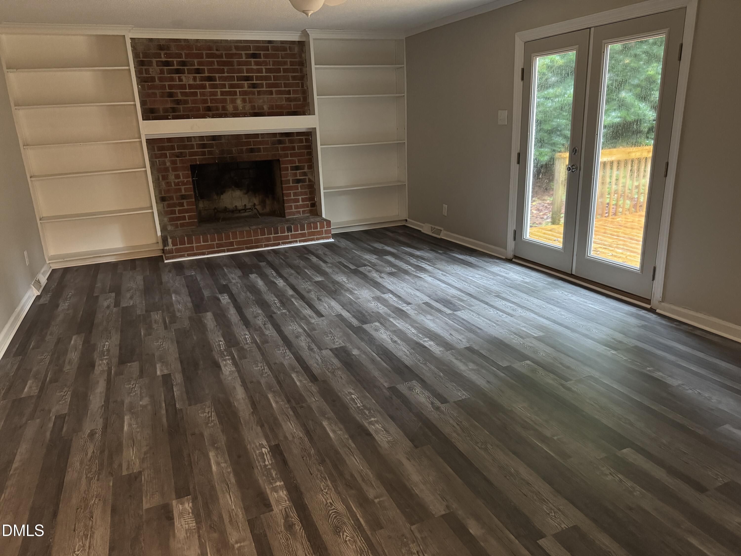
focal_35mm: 24
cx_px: 370
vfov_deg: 56.8
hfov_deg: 71.6
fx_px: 514
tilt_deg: -17.1
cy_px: 278
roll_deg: +2.8
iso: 1000
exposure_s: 1/40
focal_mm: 6.76
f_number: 1.78
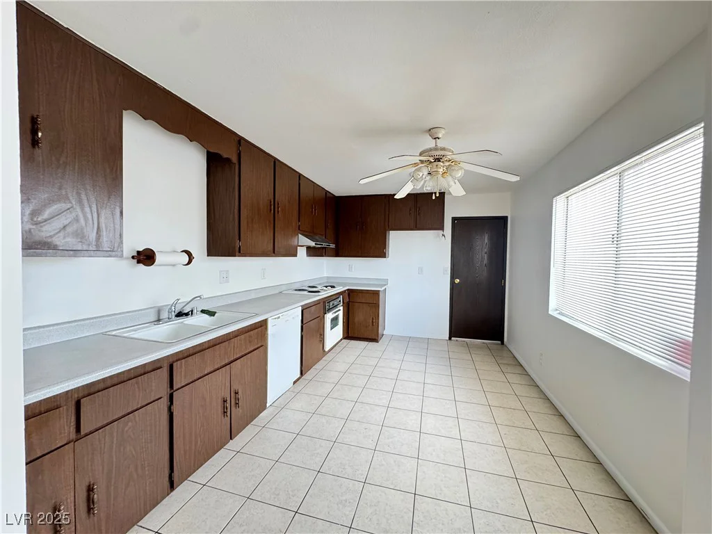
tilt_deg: -1.7
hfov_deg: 102.1
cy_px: 267
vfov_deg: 85.7
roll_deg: -0.7
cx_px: 356
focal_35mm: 14
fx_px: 288
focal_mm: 2.22
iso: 400
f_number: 2.2
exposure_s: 1/60
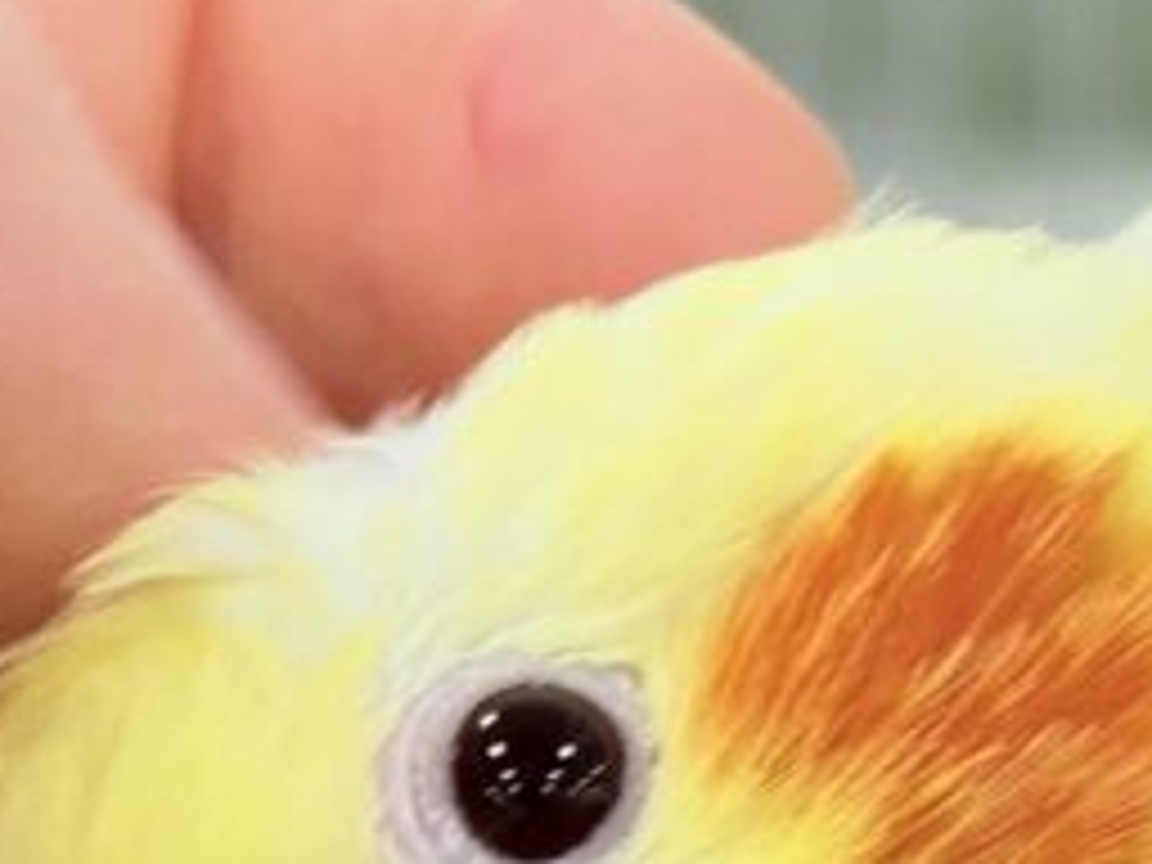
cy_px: 1274
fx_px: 8120
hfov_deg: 8.1
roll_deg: +0.9
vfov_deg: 6.0
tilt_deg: -17.6
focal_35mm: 244
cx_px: 1084
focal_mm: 5.96
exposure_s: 1/50
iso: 50
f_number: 1.6
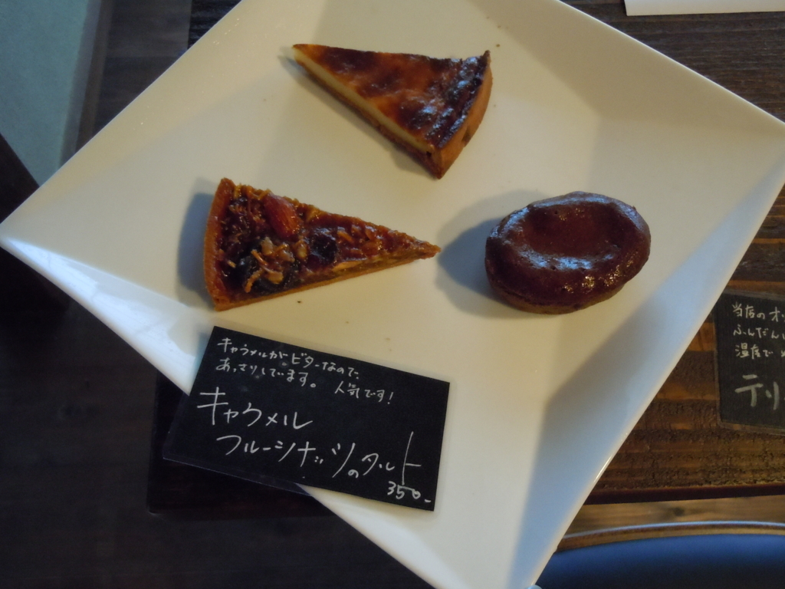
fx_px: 748
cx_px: 392
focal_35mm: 33
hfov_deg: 55.4
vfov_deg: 42.9
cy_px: 294
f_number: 4
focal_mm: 5.9
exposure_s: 1/25
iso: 800
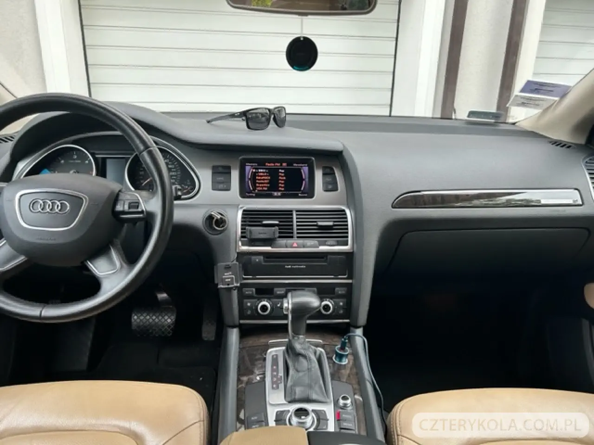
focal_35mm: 26
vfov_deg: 53.1
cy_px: 222
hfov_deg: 67.3
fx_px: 446
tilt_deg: -18.3
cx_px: 297
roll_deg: -1.2
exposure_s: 1/121
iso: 64
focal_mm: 5.7
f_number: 1.5
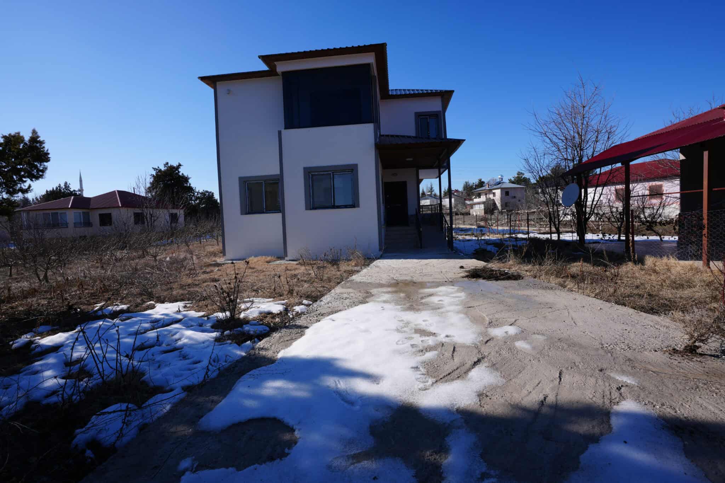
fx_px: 342
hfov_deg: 93.3
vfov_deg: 70.4
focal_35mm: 17
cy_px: 242
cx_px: 362
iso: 100
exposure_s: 1/200
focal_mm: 17
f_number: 10
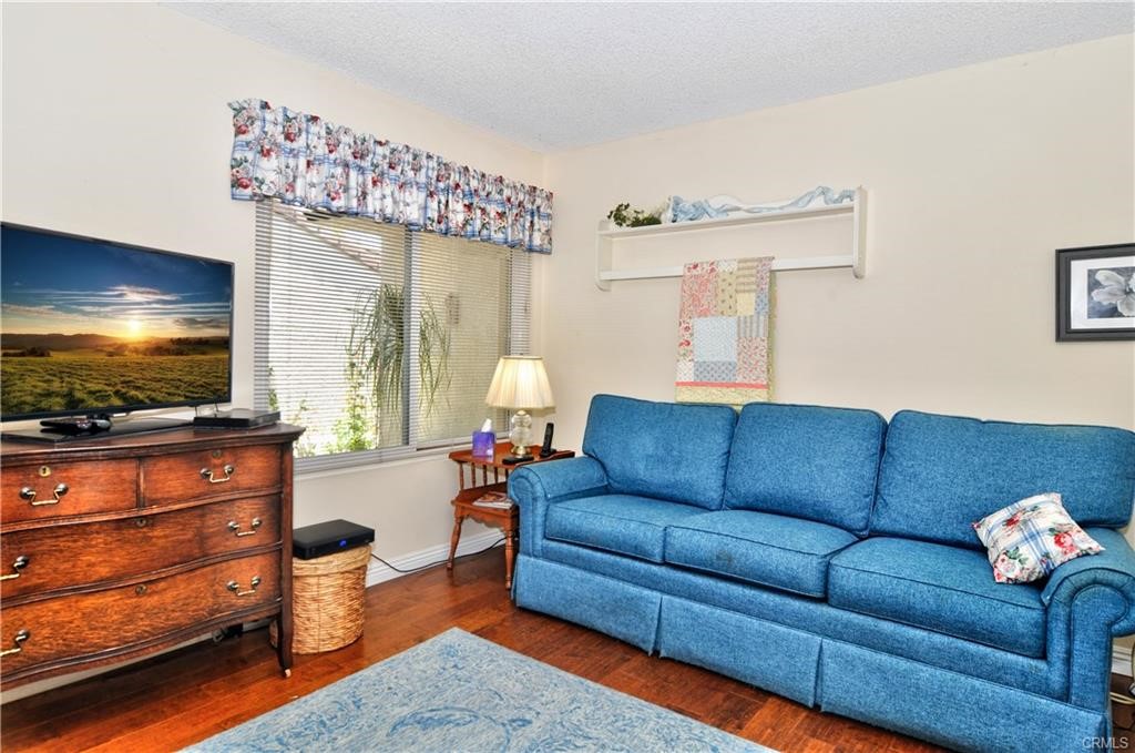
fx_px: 567
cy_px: 376
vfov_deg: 67.2
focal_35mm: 18
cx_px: 568
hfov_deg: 90.1
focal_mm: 12
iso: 400
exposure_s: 1/60
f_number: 6.3
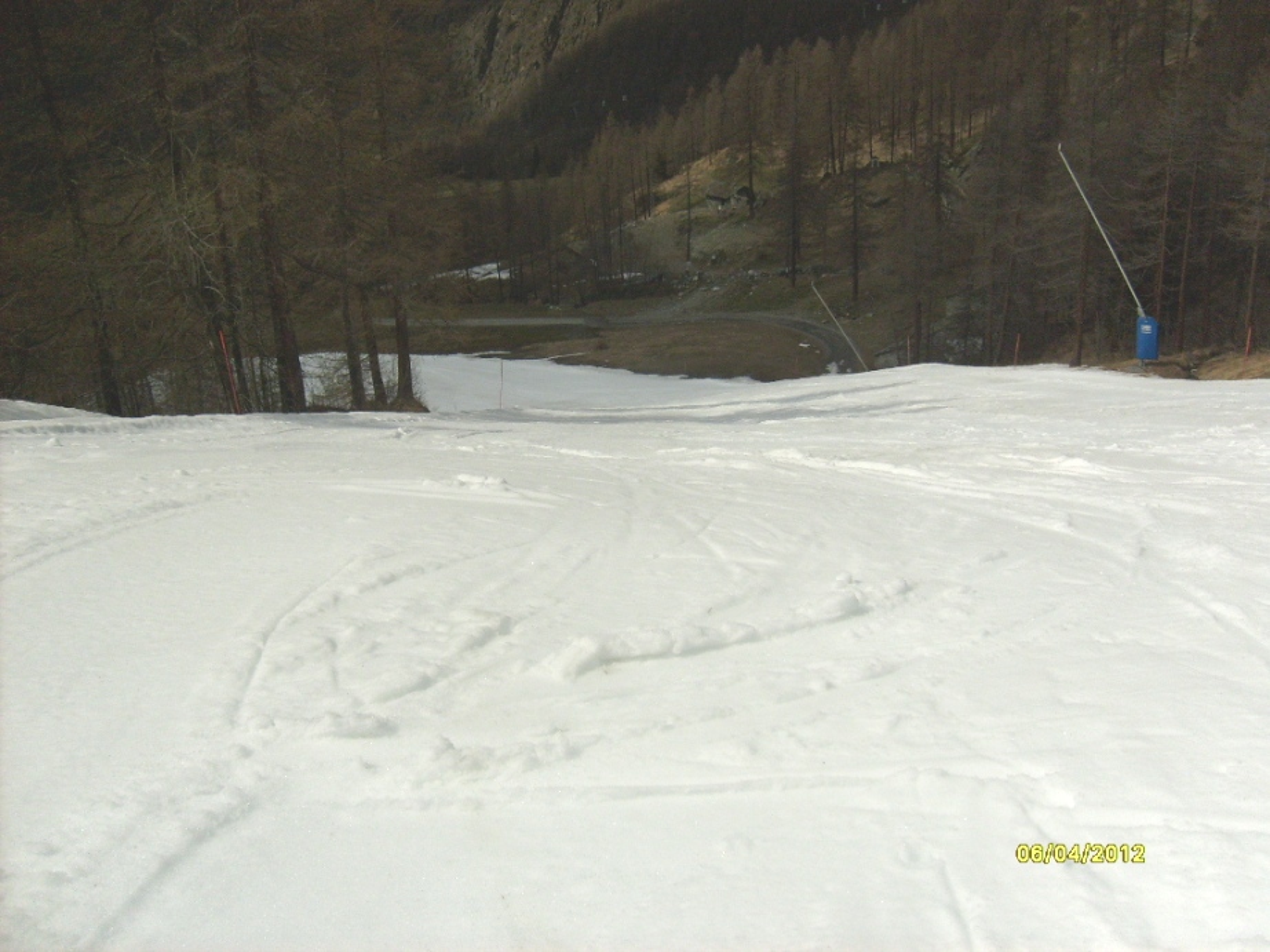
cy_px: 476
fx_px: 1284
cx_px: 635
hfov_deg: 52.6
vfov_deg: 40.7
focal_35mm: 35
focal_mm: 5.8
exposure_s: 1/1500
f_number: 7.1
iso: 80
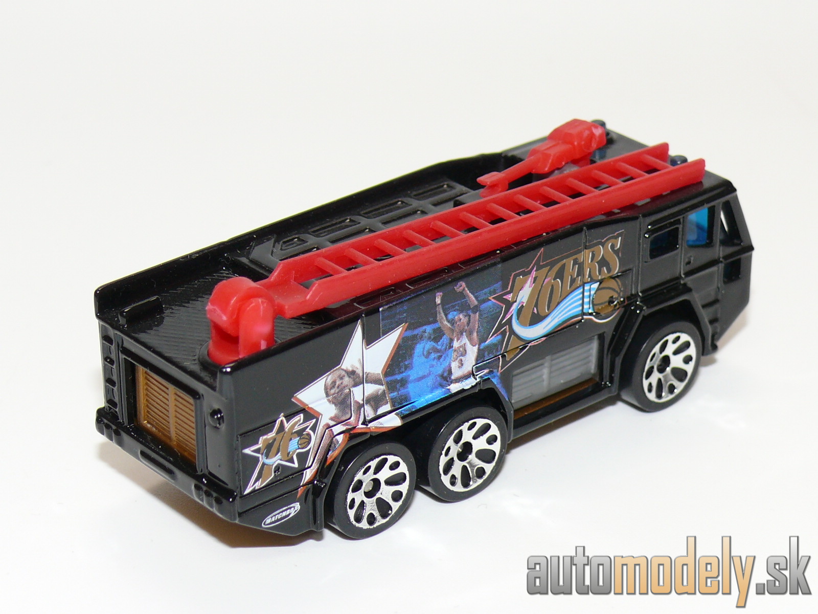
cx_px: 409
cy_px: 307
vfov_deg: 14.4
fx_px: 2434
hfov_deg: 19.1
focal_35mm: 103
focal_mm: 13.4
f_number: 4
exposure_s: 1/30
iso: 100
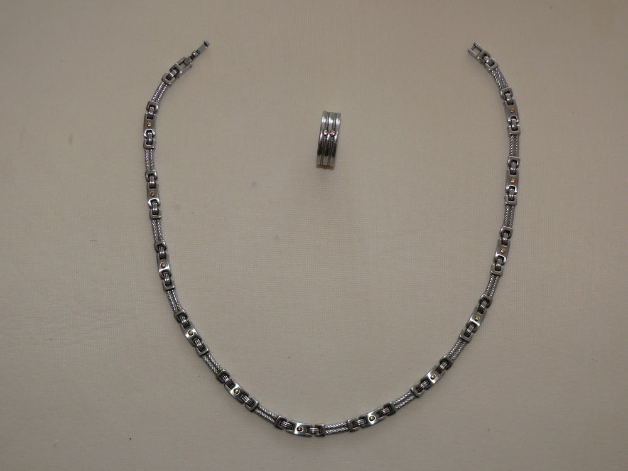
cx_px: 314
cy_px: 236
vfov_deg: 30.3
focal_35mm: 48
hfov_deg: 39.7
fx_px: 871
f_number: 3.2
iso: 100
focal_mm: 9.3
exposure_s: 1/30
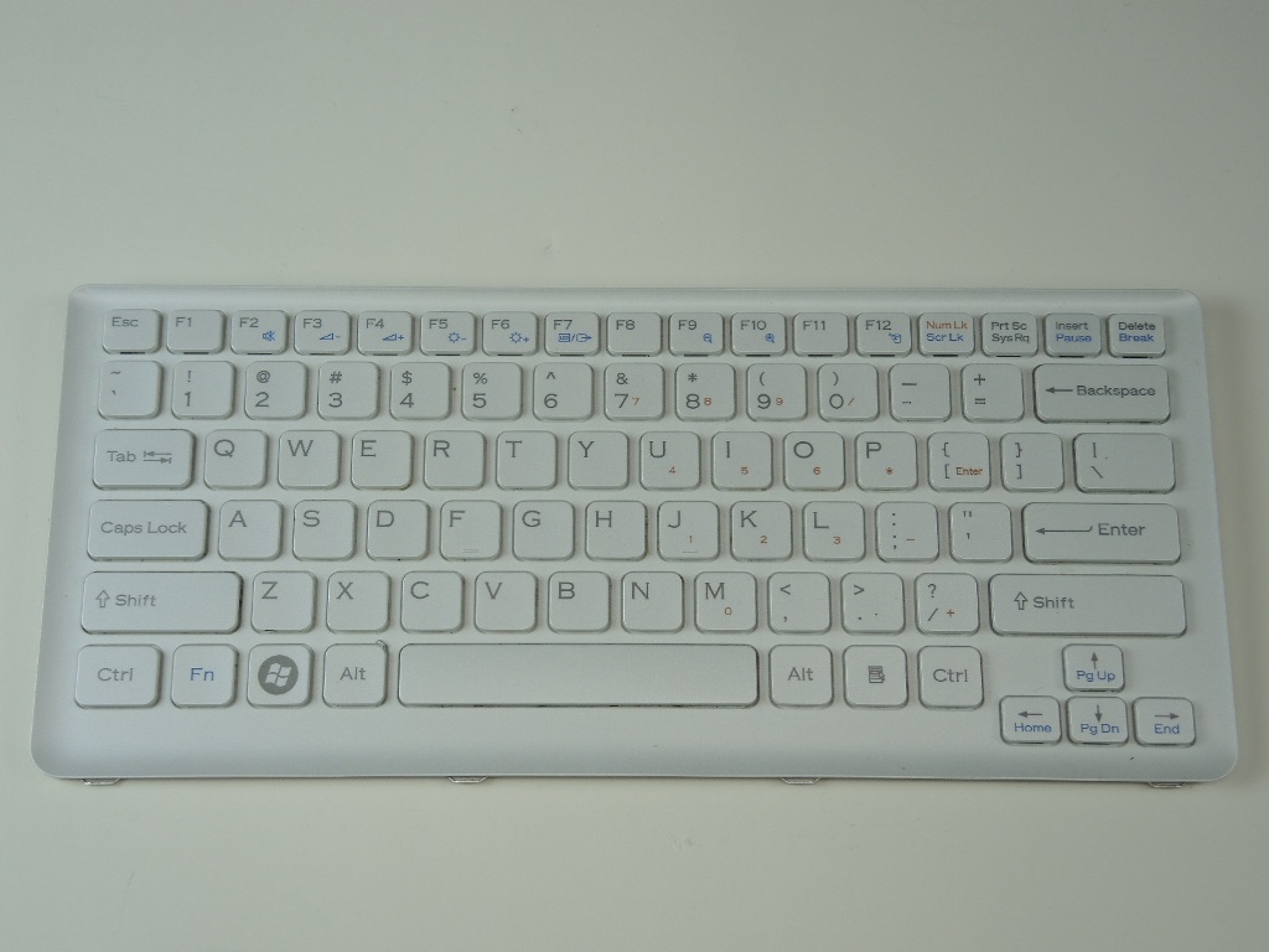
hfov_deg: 38.2
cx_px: 634
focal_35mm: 50
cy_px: 476
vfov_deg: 29.1
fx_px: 1833
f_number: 2.8
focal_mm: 11
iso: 80
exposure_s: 1/250
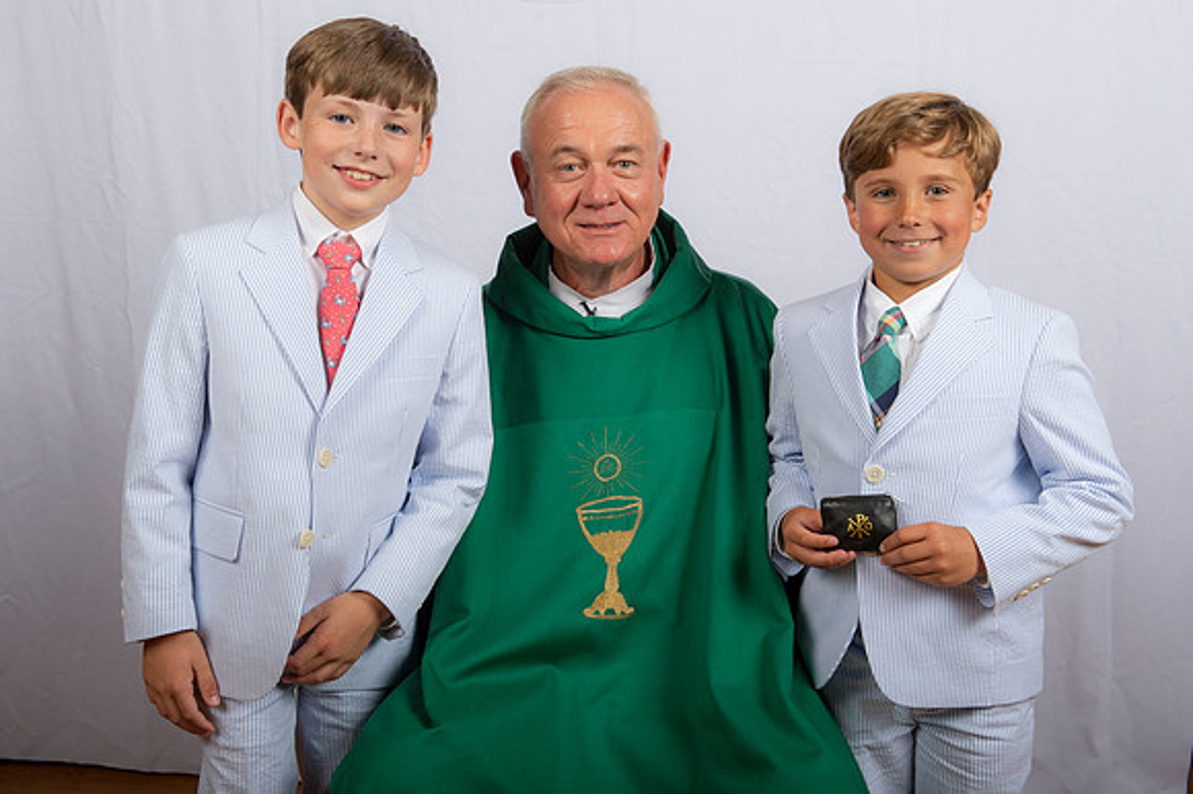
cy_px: 397
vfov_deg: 27.0
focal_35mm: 50
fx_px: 1656
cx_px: 596
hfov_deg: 39.6
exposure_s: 1/200
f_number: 8
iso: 320
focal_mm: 50
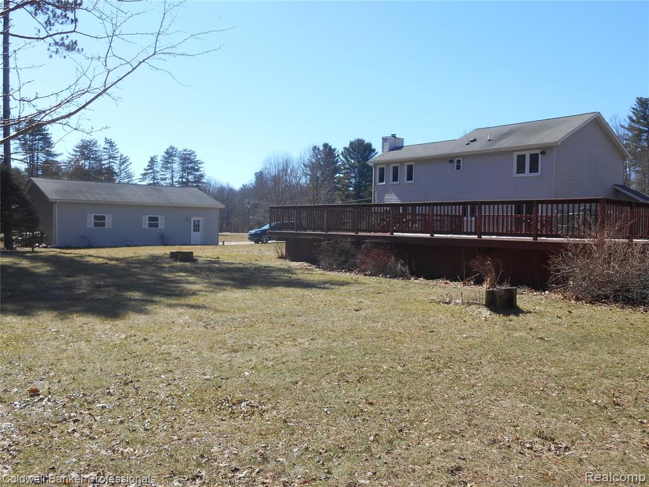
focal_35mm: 31
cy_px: 244
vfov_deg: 45.4
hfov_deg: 58.4
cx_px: 324
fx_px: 581
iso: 80
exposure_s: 1/500
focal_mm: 5.5
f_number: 3.6
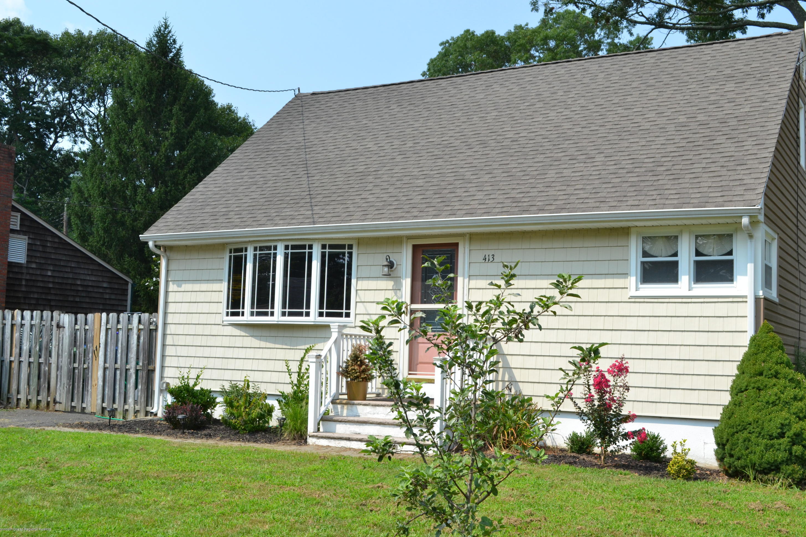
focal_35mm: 40
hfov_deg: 48.5
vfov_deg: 33.4
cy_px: 271
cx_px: 397
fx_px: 895
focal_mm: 26
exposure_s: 1/400
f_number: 11
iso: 400
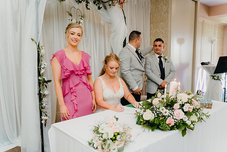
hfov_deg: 65.5
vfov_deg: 46.4
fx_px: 177
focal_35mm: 28
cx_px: 114
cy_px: 76
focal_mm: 28
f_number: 2.8
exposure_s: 1/160
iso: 800
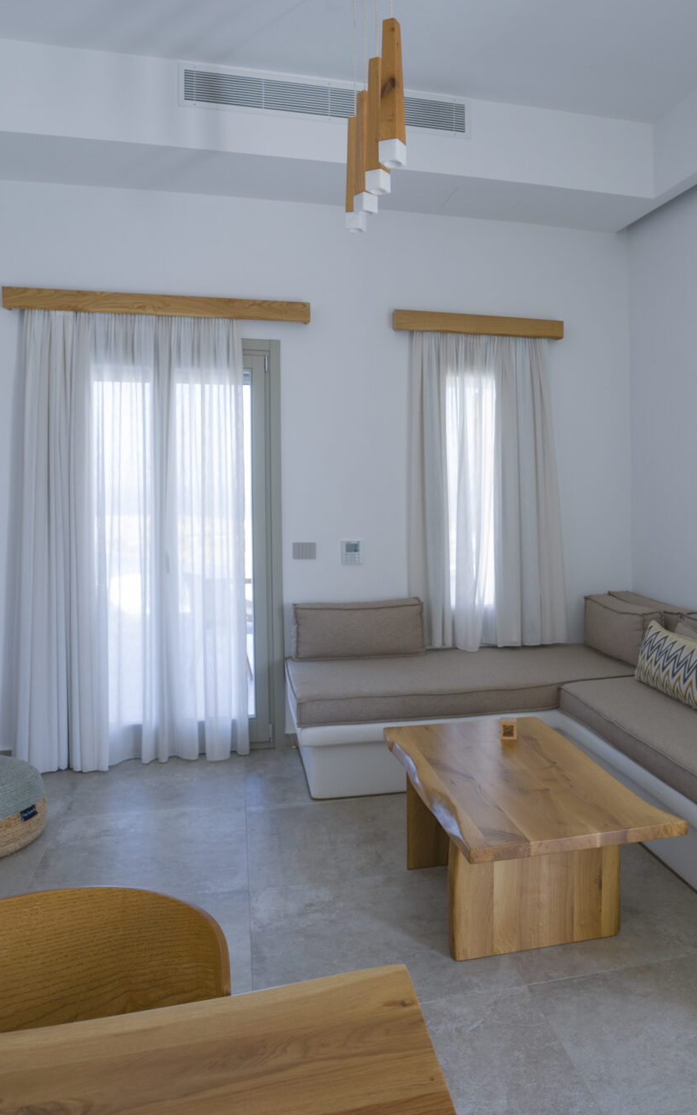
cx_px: 450
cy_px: 554
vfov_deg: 72.5
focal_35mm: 25
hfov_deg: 48.6
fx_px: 760
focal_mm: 16
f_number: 4
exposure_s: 1/125
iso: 400
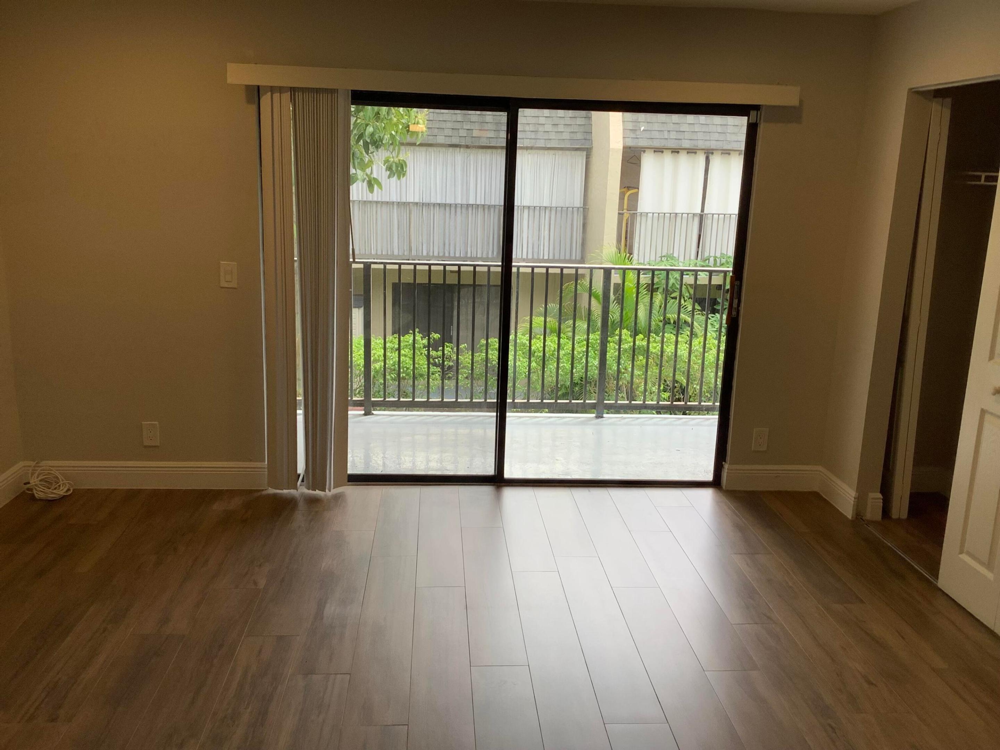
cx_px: 500
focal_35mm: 31
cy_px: 375
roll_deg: -3.5
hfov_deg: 58.4
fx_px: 896
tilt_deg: -12.9
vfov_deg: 45.4
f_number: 2.4
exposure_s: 1/100
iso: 32
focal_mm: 3.3
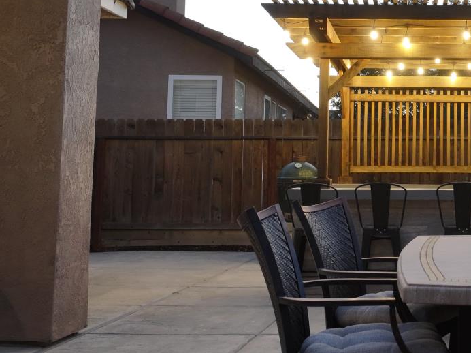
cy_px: 104
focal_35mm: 52
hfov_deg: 34.8
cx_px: 423
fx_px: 707
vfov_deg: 27.7
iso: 260
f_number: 2.8
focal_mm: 12.29
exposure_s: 1/15
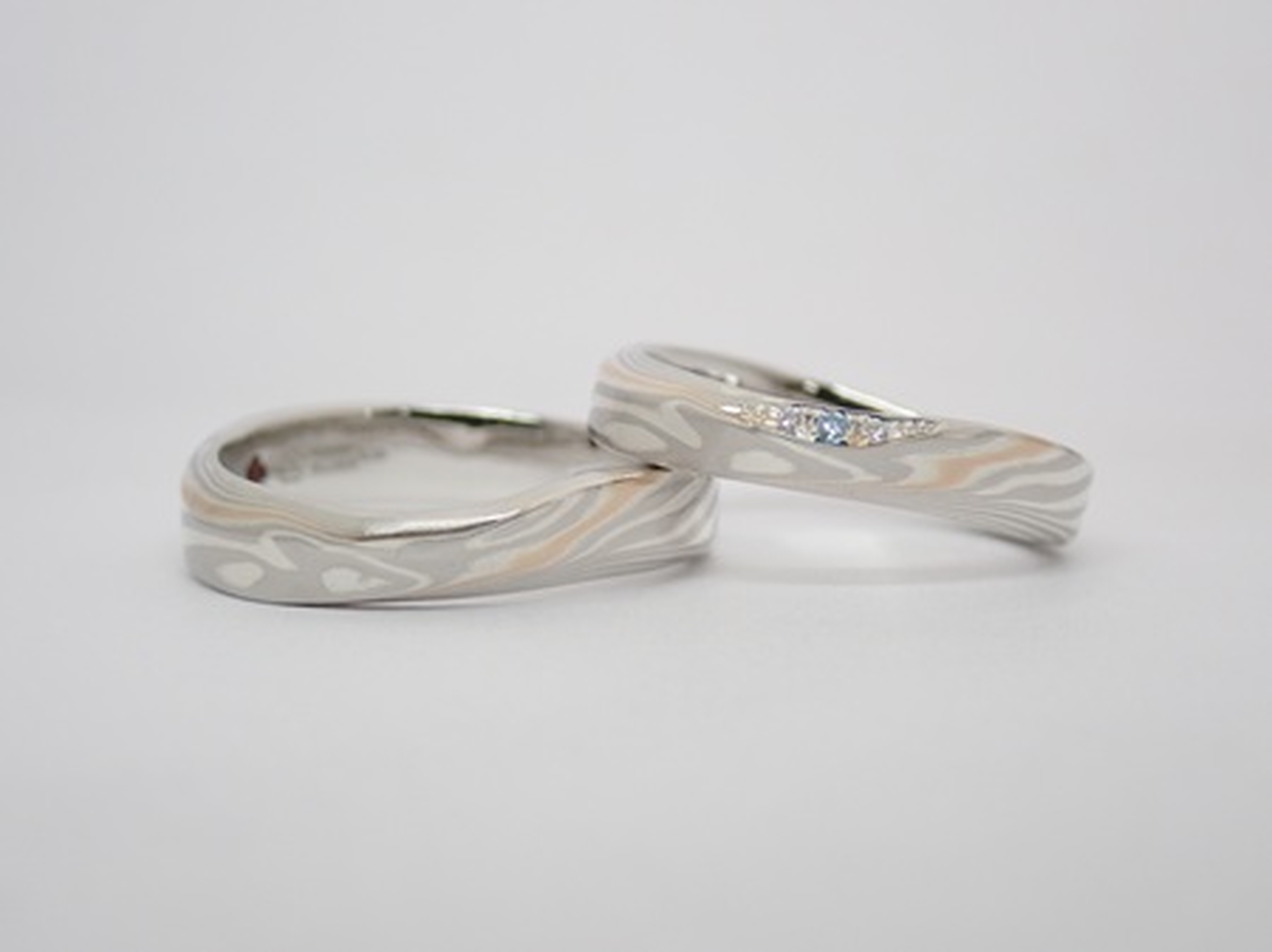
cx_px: 636
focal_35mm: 77
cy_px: 476
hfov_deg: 25.3
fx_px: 2828
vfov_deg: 19.1
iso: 200
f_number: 4.1
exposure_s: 1/100
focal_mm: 13.65
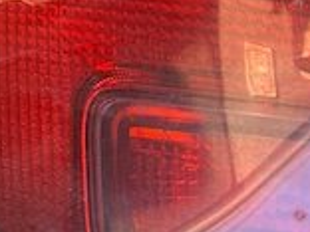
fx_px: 958
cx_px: 244
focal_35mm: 107
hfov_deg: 18.2
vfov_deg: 13.7
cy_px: 202
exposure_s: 1/121
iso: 80
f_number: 1.8
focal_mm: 4.25
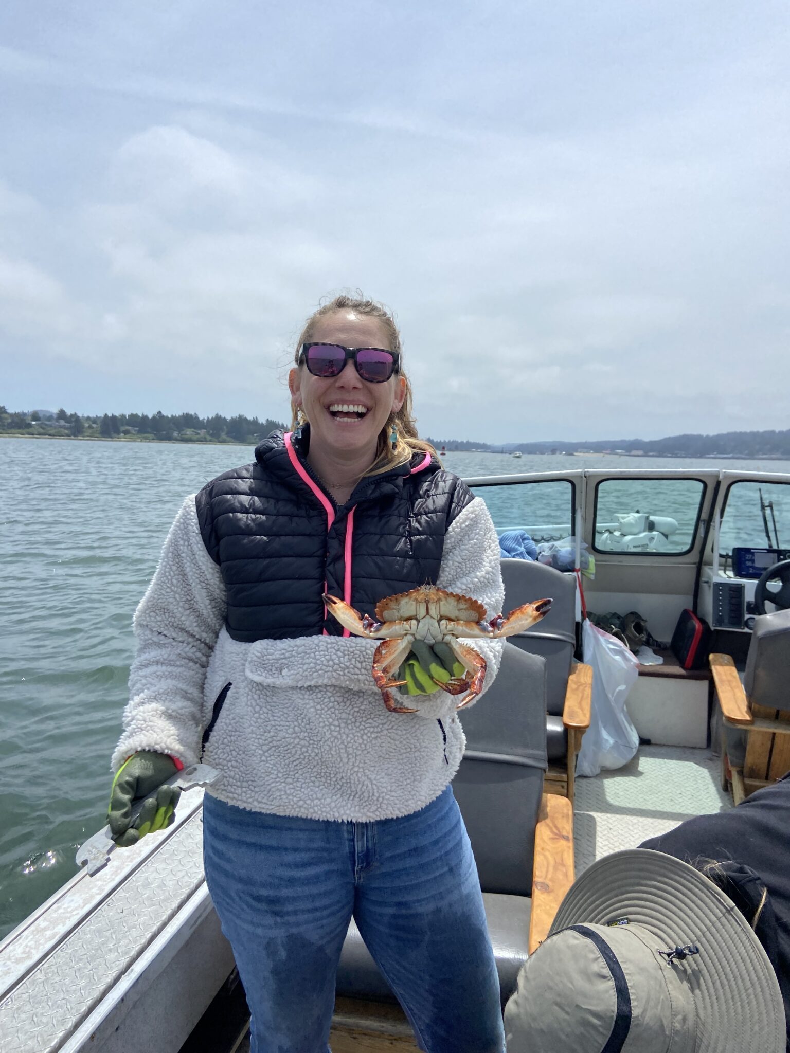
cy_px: 526
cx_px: 395
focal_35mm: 26
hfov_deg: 53.1
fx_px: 791
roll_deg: -1.1
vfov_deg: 67.3
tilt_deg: -5.1
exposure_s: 1/5747
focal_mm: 4.25
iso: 32
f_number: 1.8
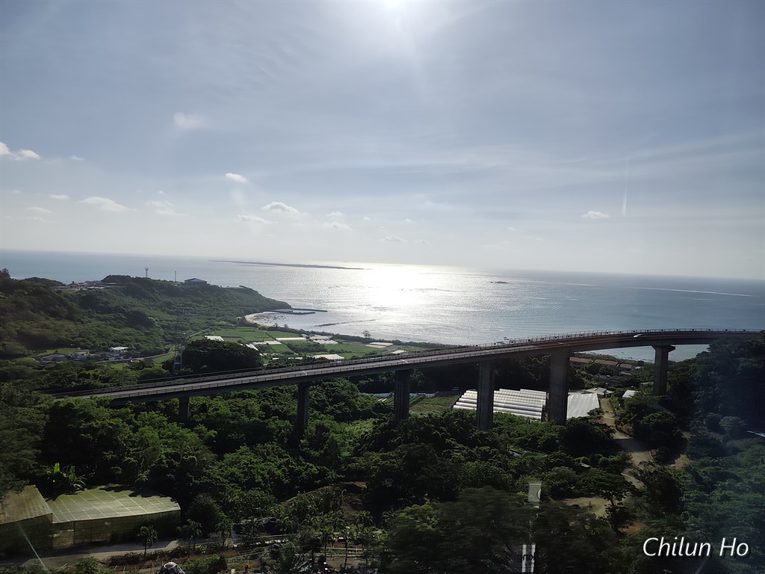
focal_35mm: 23
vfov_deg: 58.9
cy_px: 287
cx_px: 382
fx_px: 508
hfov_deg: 73.9
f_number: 1.7
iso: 50
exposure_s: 1/399
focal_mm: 6.07
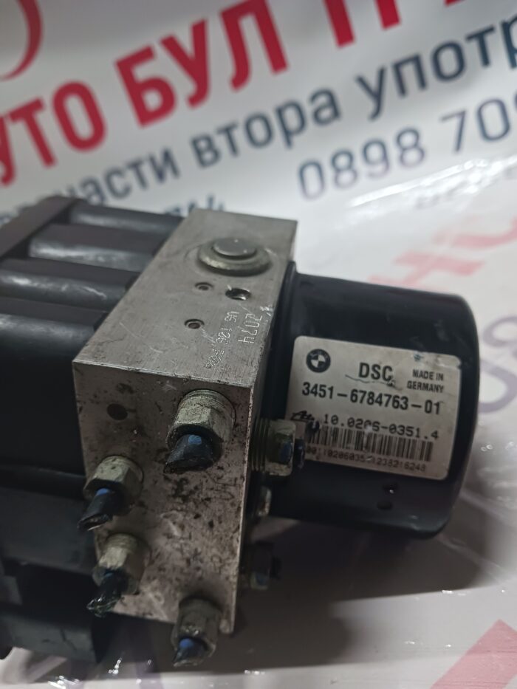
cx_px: 258
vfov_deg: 65.3
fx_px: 538
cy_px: 344
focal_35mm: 27
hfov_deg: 51.4
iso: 400
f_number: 1.8
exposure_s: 1/25
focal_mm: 4
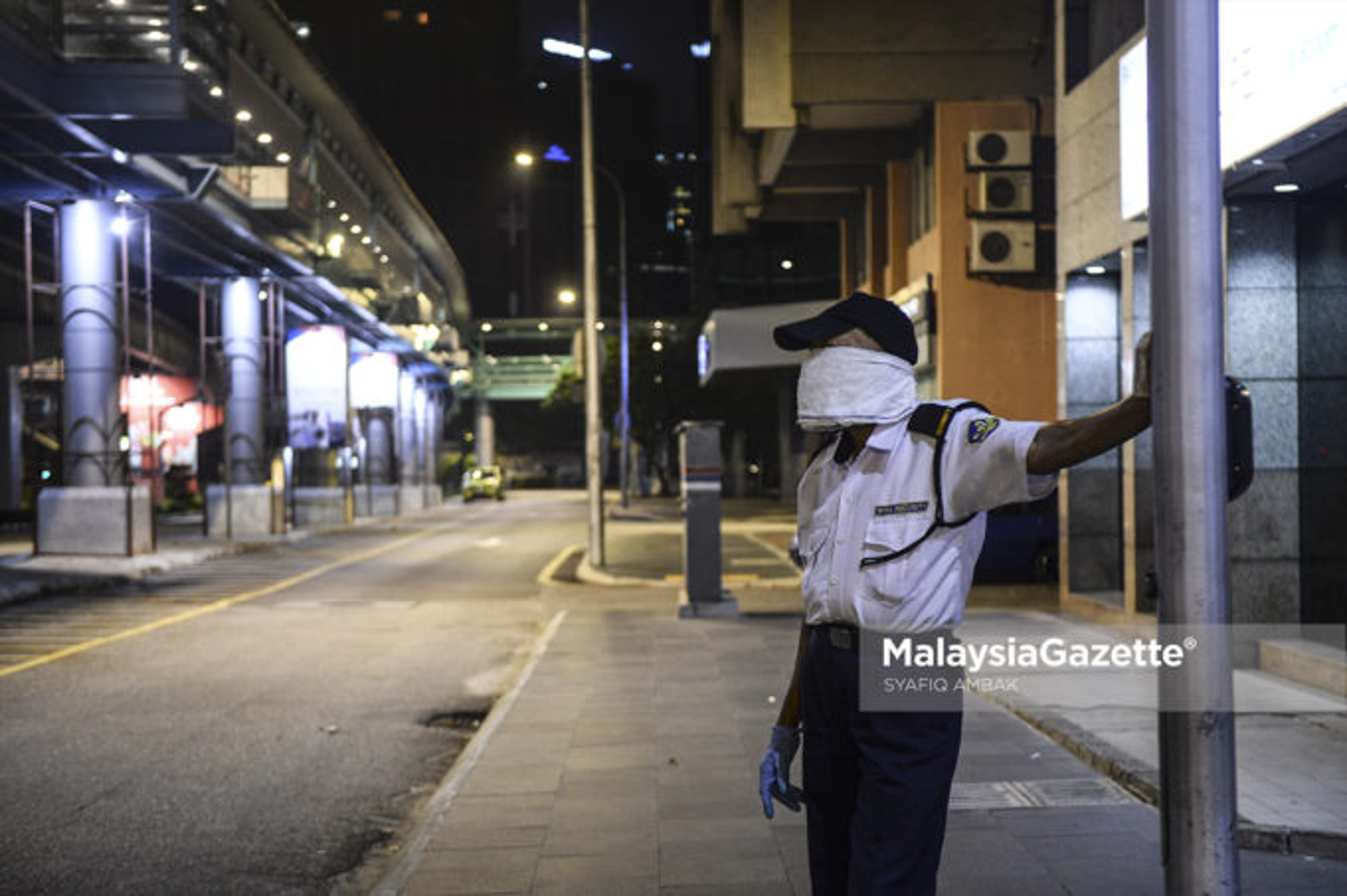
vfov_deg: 19.4
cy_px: 448
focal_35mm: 70
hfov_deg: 28.9
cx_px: 674
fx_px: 2617
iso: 2500
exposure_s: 1/125
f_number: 2.8
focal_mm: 70
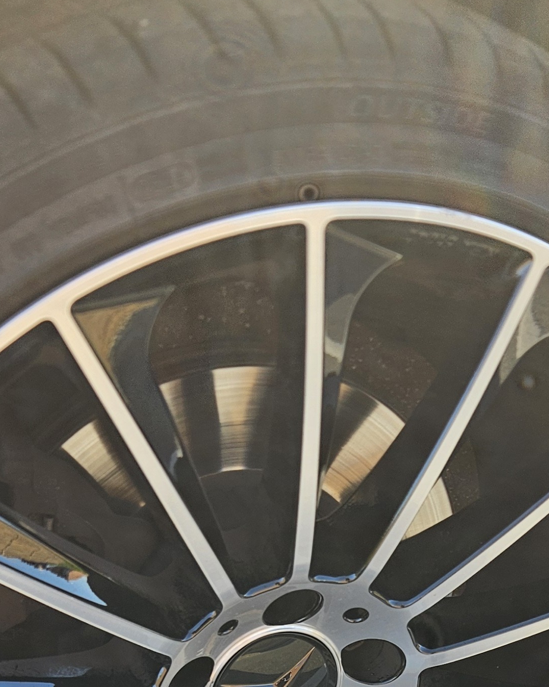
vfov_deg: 25.4
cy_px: 849
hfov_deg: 23.1
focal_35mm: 66
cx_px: 323
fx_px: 1341
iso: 25
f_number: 1.8
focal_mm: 5.4
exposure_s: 1/143
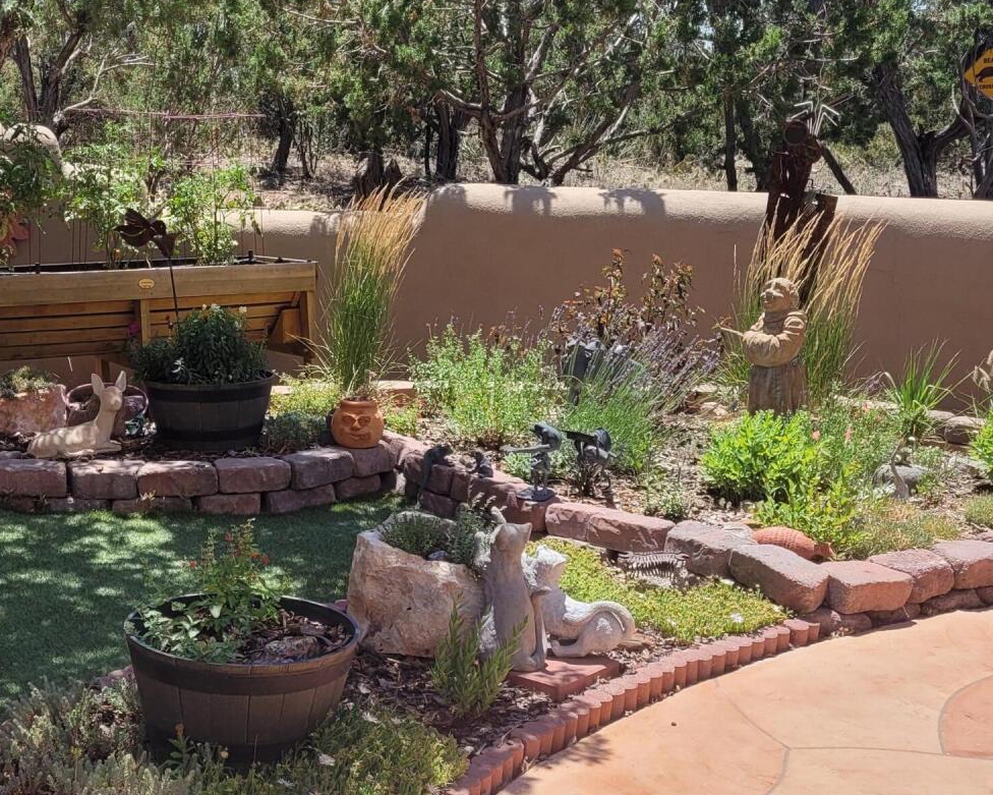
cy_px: 337
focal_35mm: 52
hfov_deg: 35.4
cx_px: 283
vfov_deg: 29.1
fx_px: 1528
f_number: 1.8
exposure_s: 1/1751
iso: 40
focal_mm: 5.4
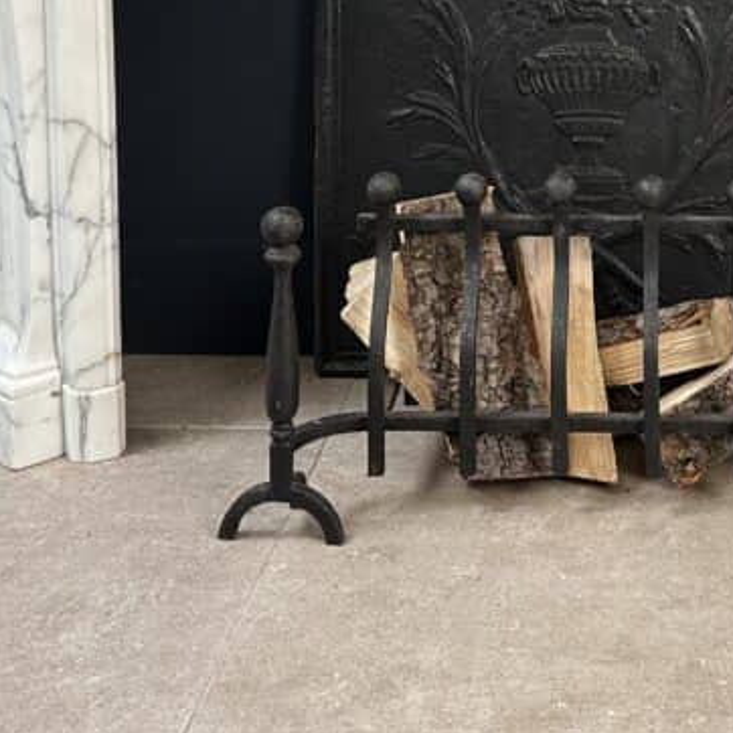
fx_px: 1437
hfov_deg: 27.9
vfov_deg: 26.7
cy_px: -36
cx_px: 614
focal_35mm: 60
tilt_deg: -7.9
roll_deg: -0.4
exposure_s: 1/50
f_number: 1.78
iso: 160
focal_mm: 6.86
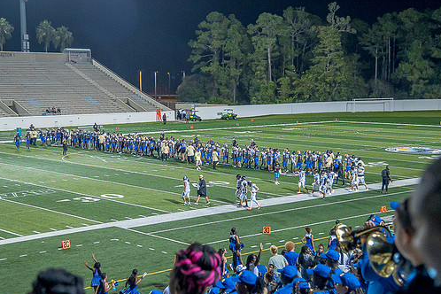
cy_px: 137
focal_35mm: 64
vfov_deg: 21.2
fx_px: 784
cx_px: 200
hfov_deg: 31.4
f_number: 4
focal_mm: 55
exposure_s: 1/200
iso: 2000
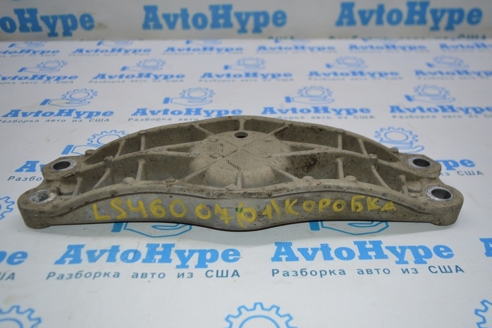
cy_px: 164
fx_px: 478
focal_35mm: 35
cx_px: 243
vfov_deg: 37.8
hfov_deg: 54.5
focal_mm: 22
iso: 360
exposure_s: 1/125
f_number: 4
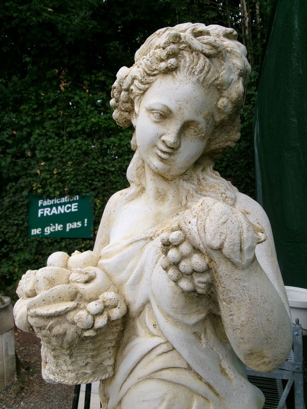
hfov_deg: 49.8
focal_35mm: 28
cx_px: 154
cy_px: 204
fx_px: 331
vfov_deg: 63.4
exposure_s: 1/240
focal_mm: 5.1
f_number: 3.9
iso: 100
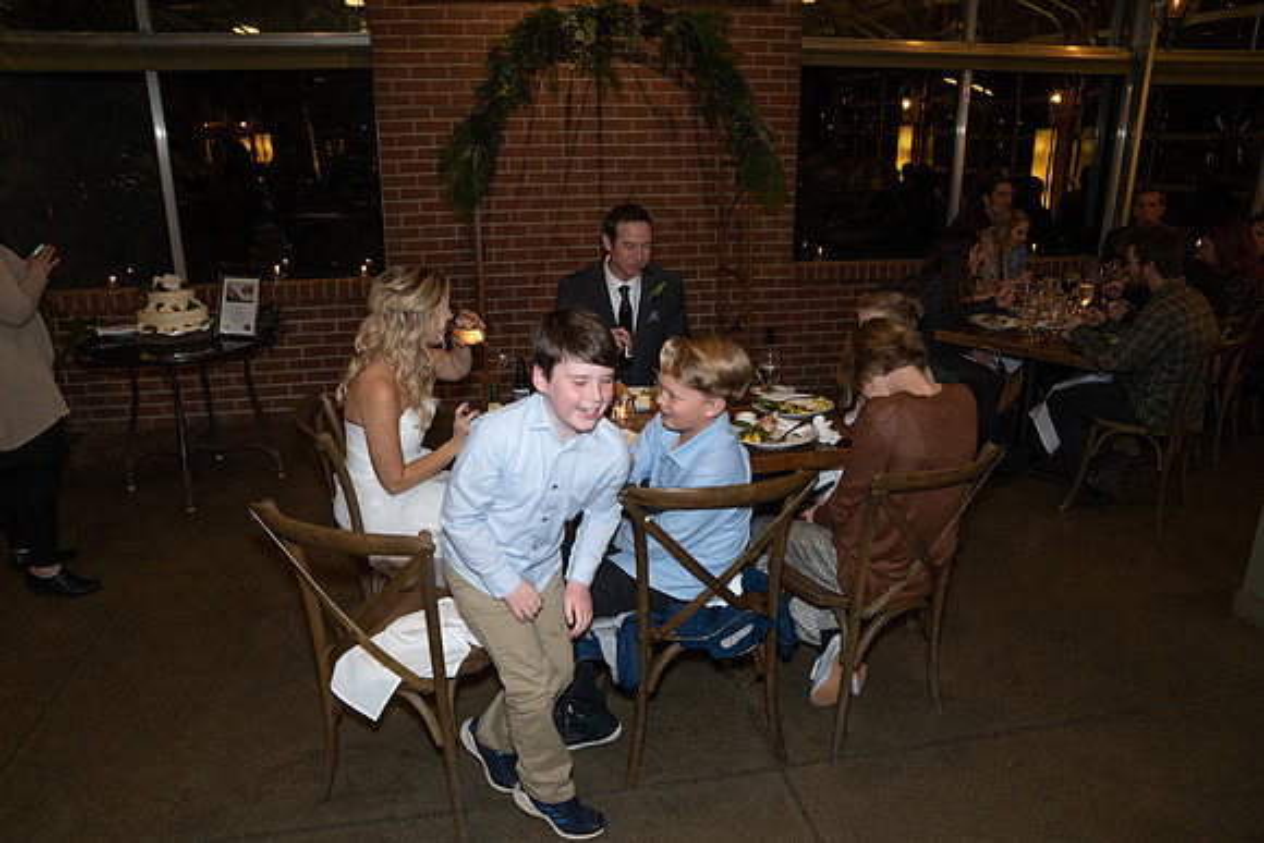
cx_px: 632
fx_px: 843
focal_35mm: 24
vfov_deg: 53.2
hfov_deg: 73.7
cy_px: 422
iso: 2000
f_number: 2.8
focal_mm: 24
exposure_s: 1/125
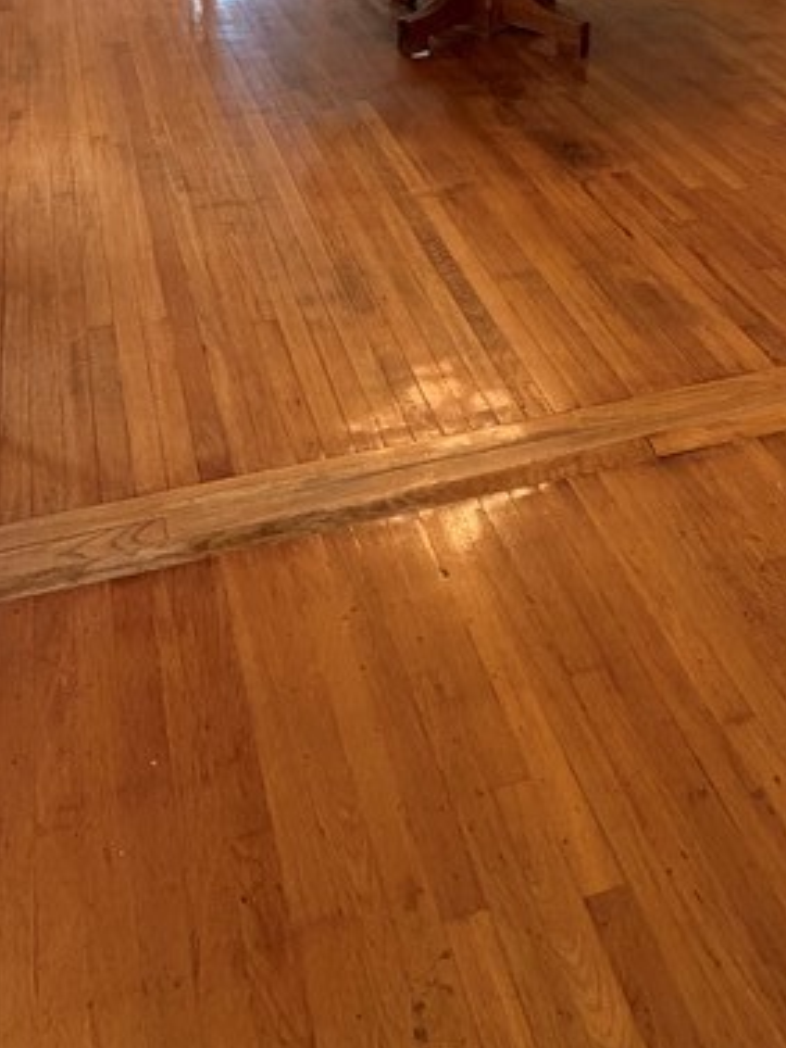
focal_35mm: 38
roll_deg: -1.3
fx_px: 1150
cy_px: -142
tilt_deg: -12.4
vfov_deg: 38.9
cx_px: 389
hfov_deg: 37.7
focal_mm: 2.22
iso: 400
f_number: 2.2
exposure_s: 1/60
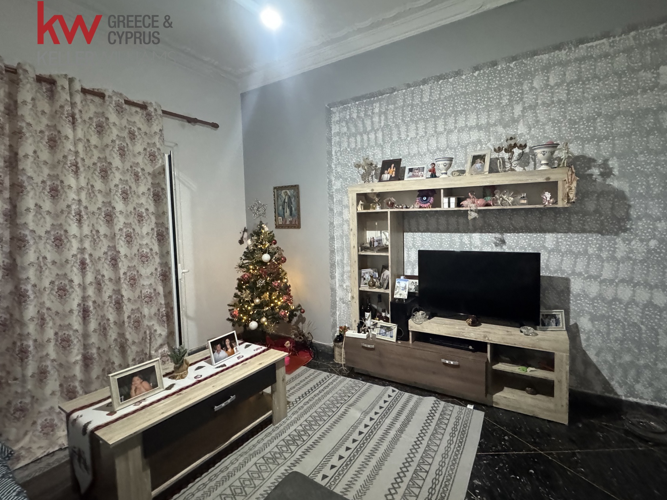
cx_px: 373
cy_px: 242
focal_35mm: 16
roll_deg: +1.3
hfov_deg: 94.1
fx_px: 308
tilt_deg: -2.6
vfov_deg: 78.1
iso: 1250
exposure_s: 1/60
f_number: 2.2
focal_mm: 2.22
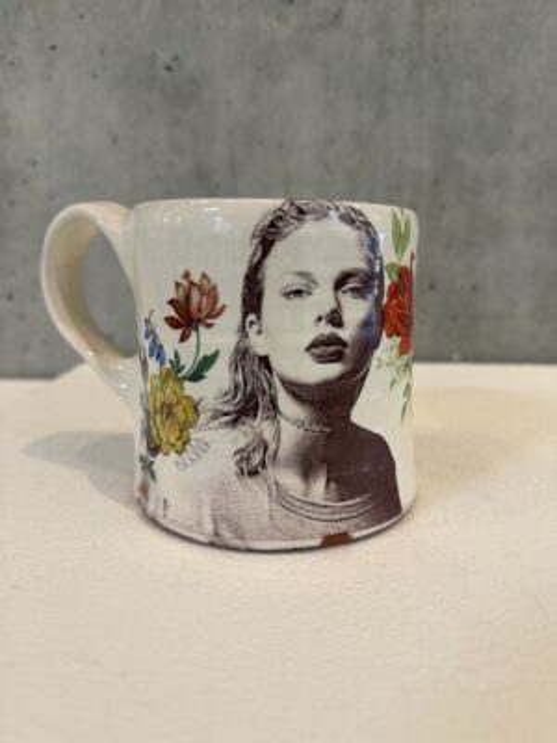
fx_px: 515
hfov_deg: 56.8
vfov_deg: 71.6
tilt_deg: -11.8
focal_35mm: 24
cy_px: 372
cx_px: 278
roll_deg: +0.3
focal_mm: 6.76
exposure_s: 1/120
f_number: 1.78
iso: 160
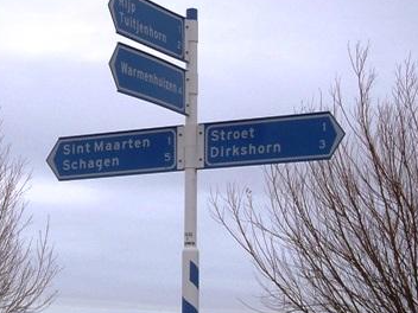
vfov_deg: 21.1
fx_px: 833
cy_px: 249
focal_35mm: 69
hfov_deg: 28.2
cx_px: 195
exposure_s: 1/160
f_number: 2.8
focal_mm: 7.9
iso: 100
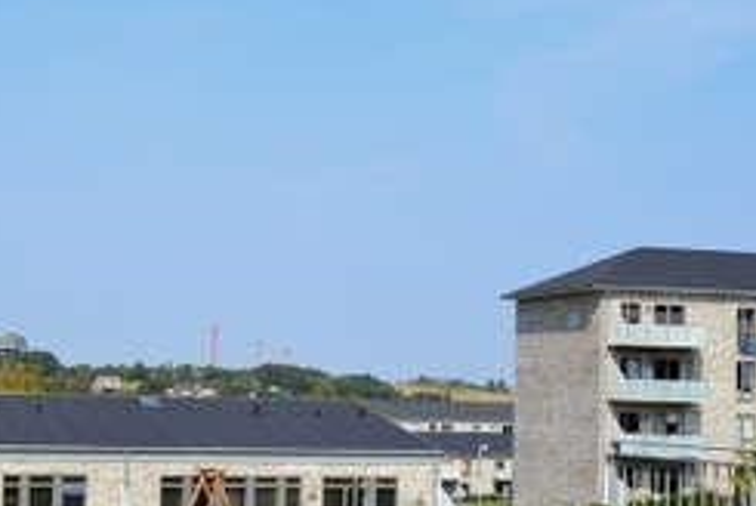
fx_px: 1619
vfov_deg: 17.7
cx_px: 227
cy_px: 352
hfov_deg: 26.1
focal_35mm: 77
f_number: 10
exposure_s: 1/320
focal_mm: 30
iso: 400
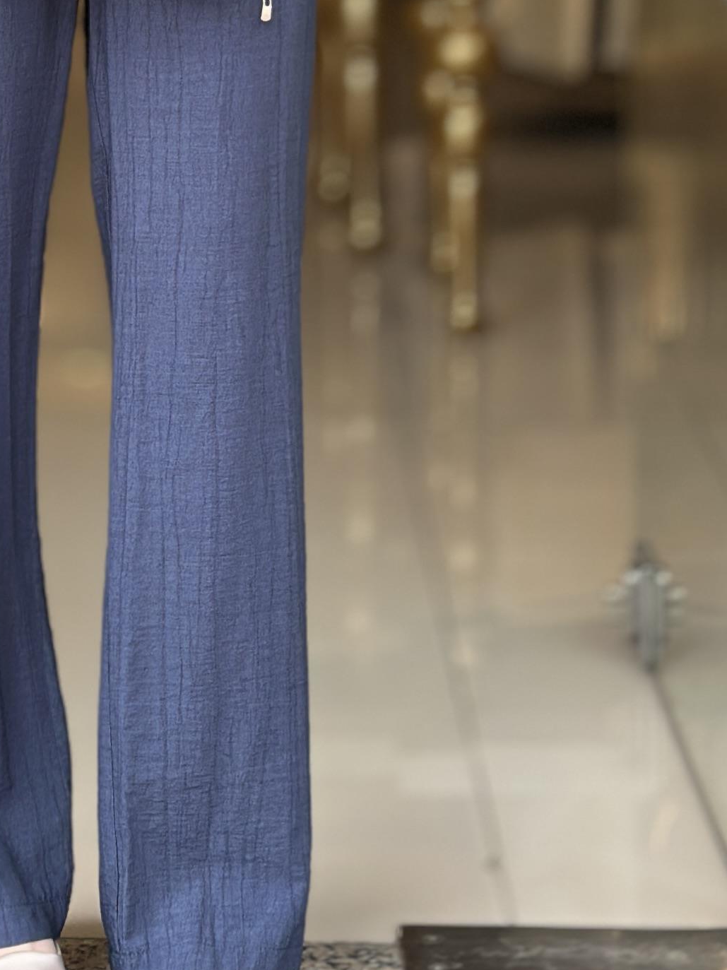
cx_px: 100
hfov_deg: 10.5
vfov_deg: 13.4
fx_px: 3950
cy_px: -333
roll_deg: -0.1
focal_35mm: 141
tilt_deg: +0.3
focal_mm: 6.86
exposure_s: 1/238
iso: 80
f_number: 1.78
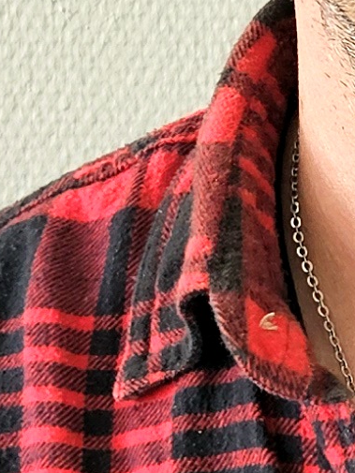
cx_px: 497
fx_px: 2488
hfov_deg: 8.0
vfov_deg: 10.9
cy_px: 230
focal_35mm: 182
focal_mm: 5.4
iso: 125
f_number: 1.8
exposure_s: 1/101
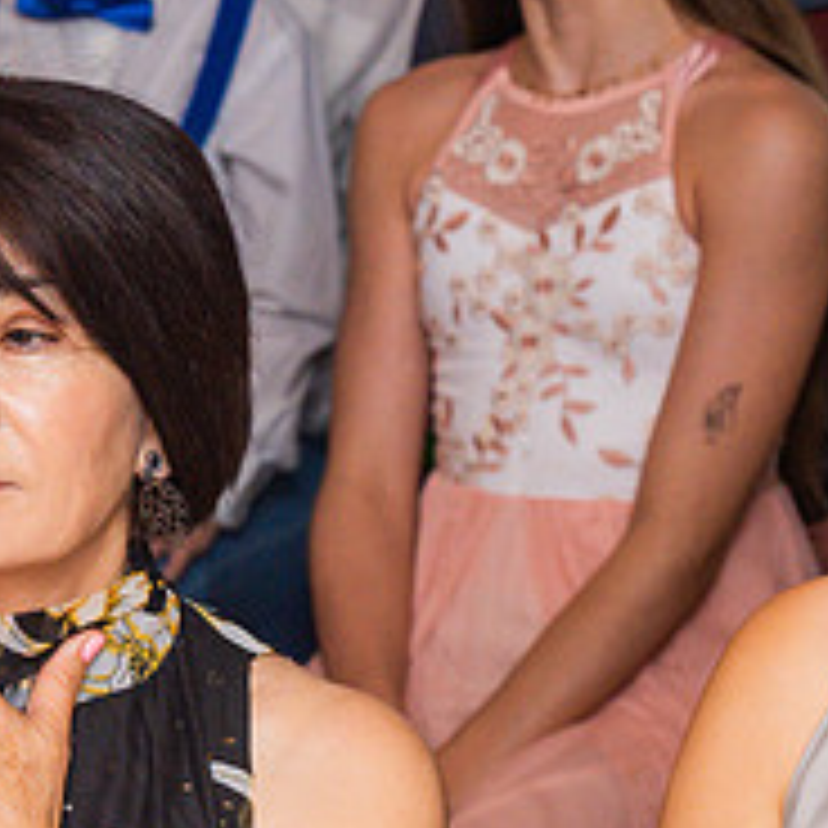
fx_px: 7604
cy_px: 385
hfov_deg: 6.2
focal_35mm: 281
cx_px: 104
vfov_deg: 6.2
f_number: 8
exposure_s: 1/200
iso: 2000
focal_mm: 105
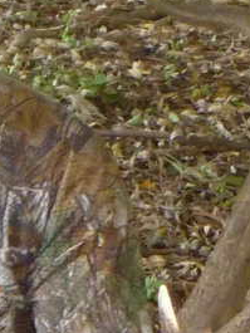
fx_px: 2367
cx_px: -546
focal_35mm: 246
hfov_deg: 5.6
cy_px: 548
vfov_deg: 7.8
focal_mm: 6.1
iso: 200
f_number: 3.6
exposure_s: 1/30
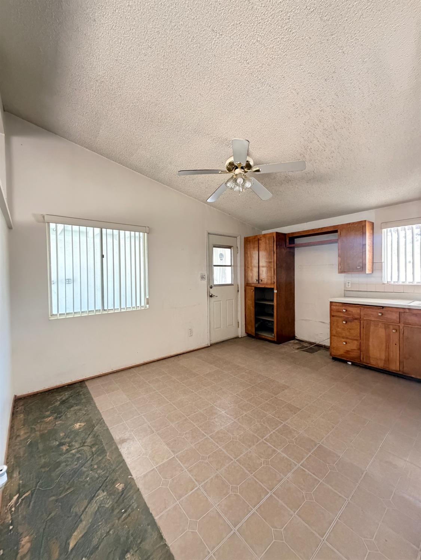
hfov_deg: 85.7
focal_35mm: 14
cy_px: 280
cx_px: 210
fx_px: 227
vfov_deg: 102.0
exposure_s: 1/60
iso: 800
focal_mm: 2.22
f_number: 2.2
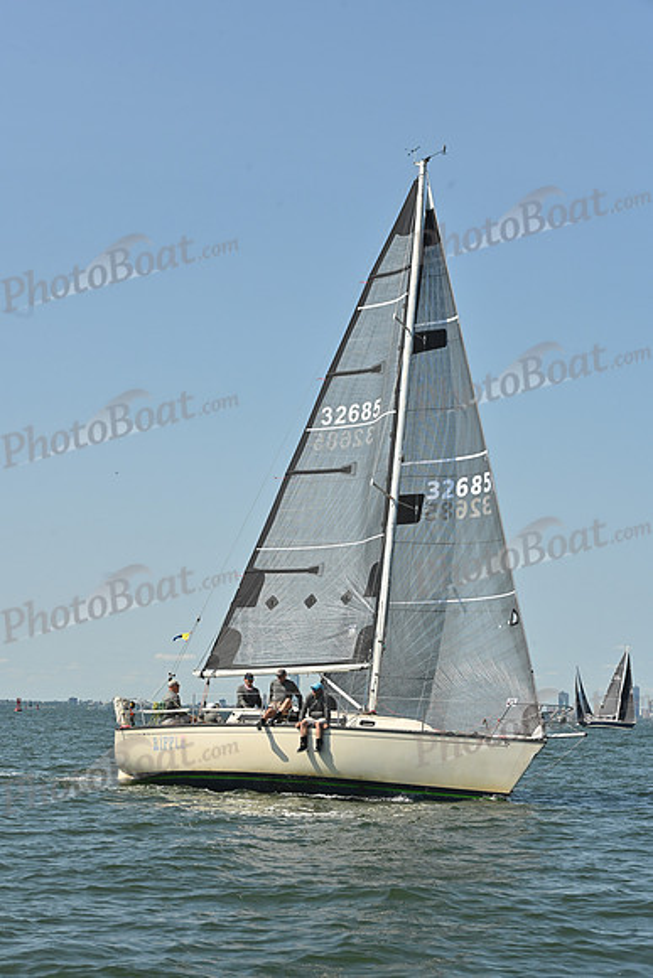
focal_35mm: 78
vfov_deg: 26.0
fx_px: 2121
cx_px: 326
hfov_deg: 17.5
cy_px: 489
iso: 320
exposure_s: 1/1000
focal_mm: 78
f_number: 9
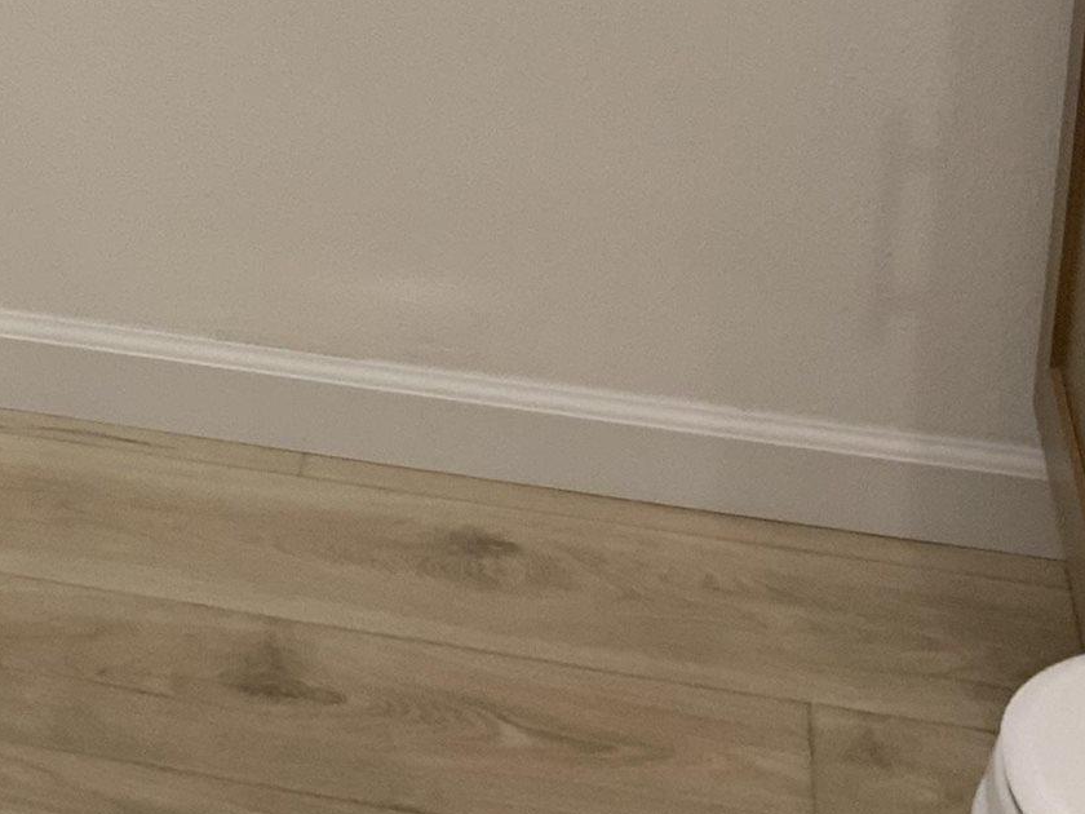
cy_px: -473
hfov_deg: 17.0
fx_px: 3322
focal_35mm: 106
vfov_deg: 13.1
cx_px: -464
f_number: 1.8
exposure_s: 1/120
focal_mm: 3
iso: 64
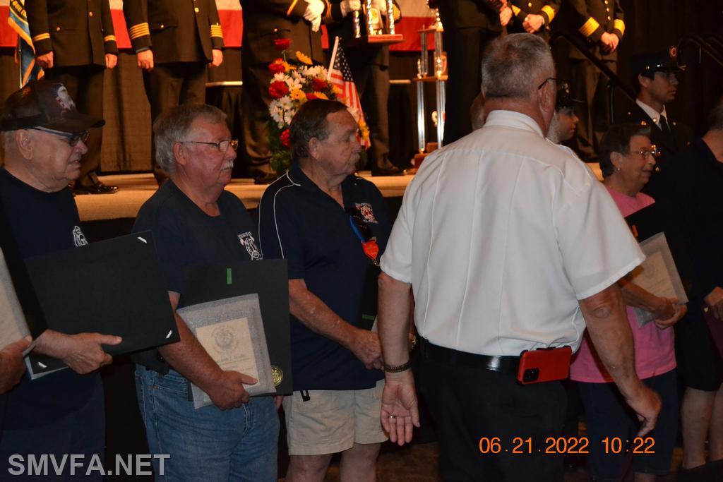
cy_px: 241
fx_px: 1356
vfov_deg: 20.2
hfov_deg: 29.9
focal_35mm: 68
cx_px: 362
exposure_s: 1/60
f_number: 5.3
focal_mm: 45
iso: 3200
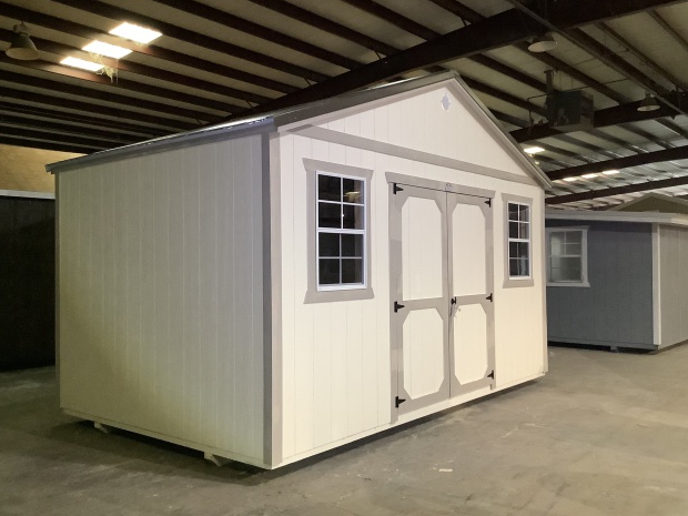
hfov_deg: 56.8
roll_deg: +0.4
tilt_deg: +1.1
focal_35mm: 32
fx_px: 636
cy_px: 251
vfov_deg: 44.2
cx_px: 341
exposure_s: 1/30
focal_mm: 3.3
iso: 400
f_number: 2.4
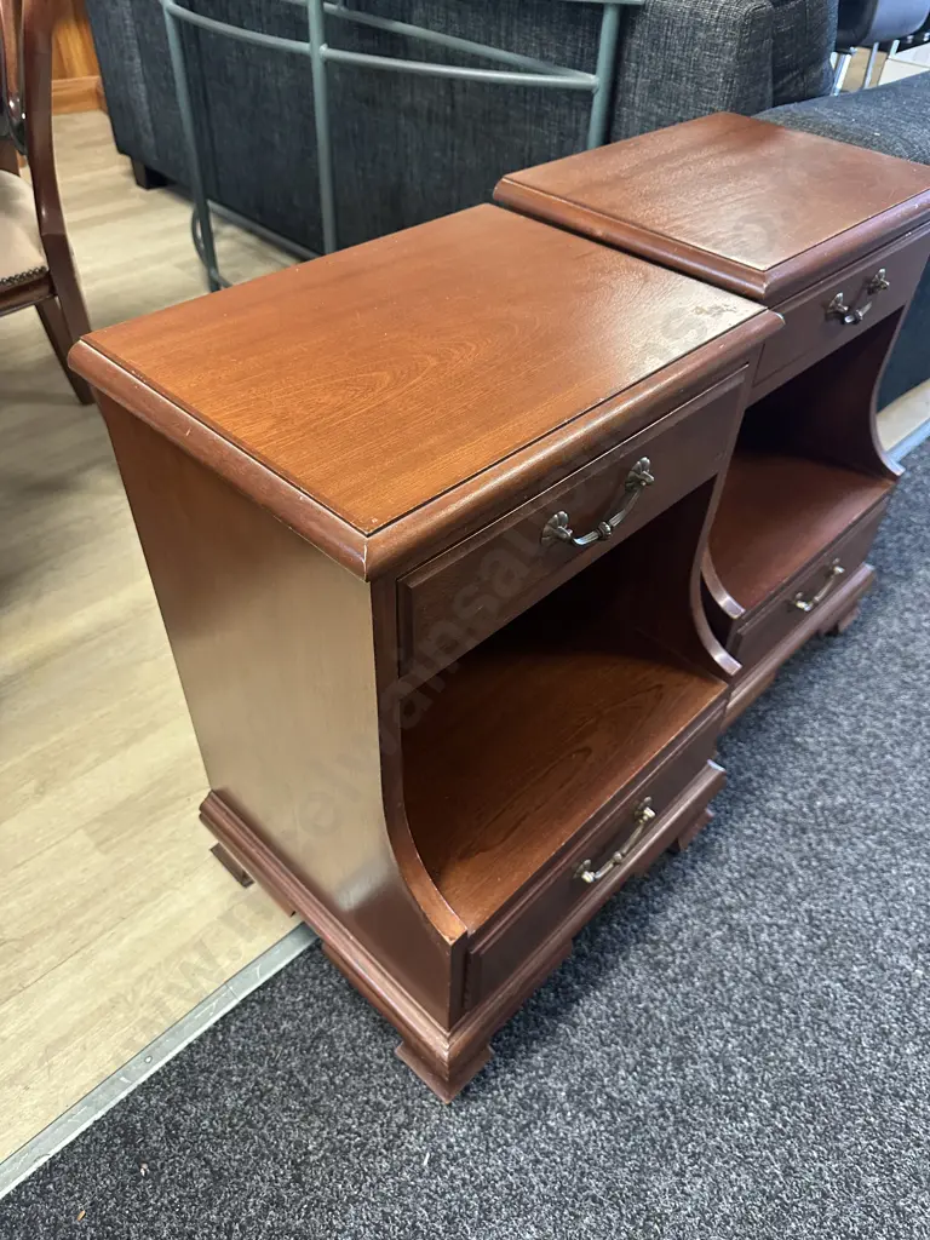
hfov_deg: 56.8
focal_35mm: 24
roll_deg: -4.1
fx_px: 860
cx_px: 465
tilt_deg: -43.2
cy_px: 620
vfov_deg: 71.6
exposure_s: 1/50
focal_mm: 6.86
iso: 400
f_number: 1.78
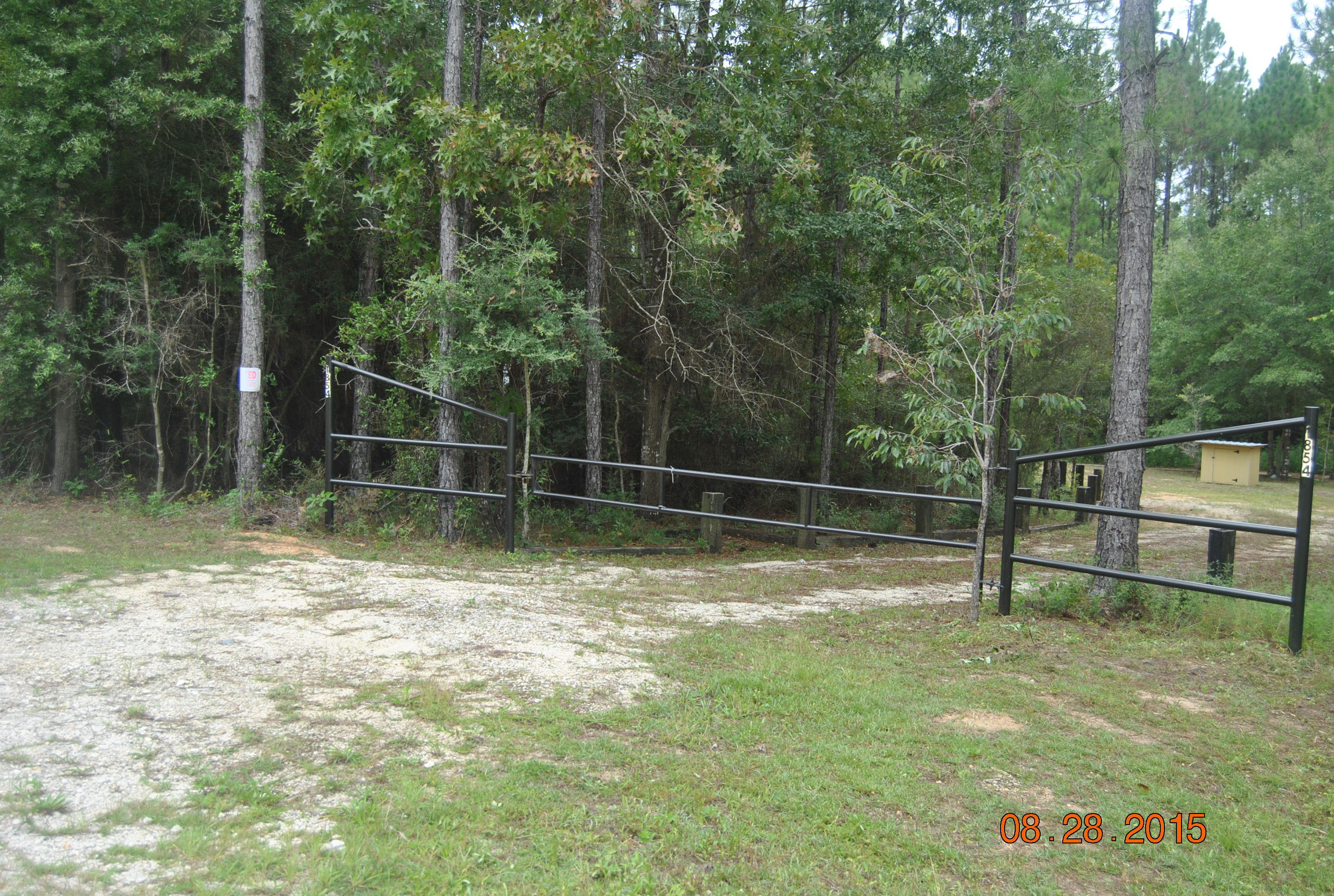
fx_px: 1448
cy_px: 448
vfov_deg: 34.4
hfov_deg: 49.5
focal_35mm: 39
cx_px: 667
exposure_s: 1/200
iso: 100
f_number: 5
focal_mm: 26
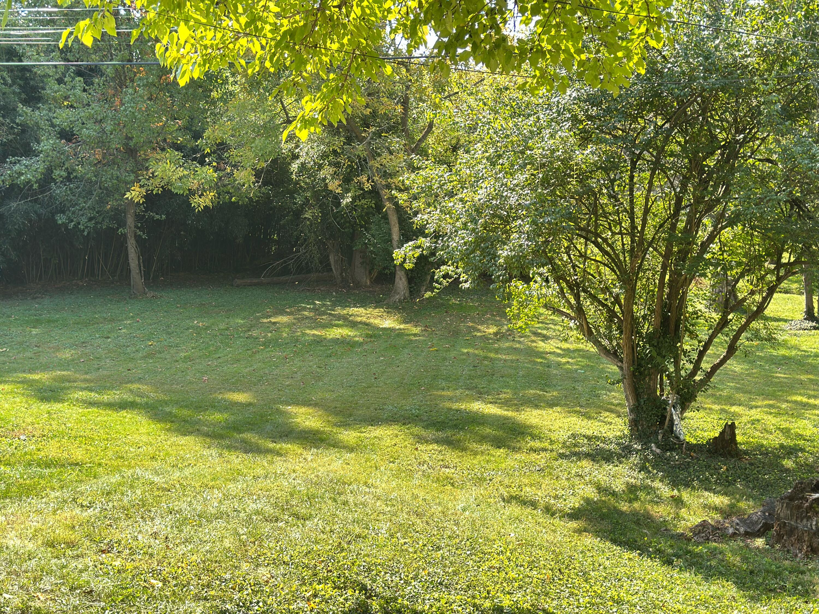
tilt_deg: -6.4
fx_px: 1136
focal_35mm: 48
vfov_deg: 30.3
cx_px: 410
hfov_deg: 39.7
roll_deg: -1.5
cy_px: 307
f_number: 1.78
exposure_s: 1/331
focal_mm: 6.86
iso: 80
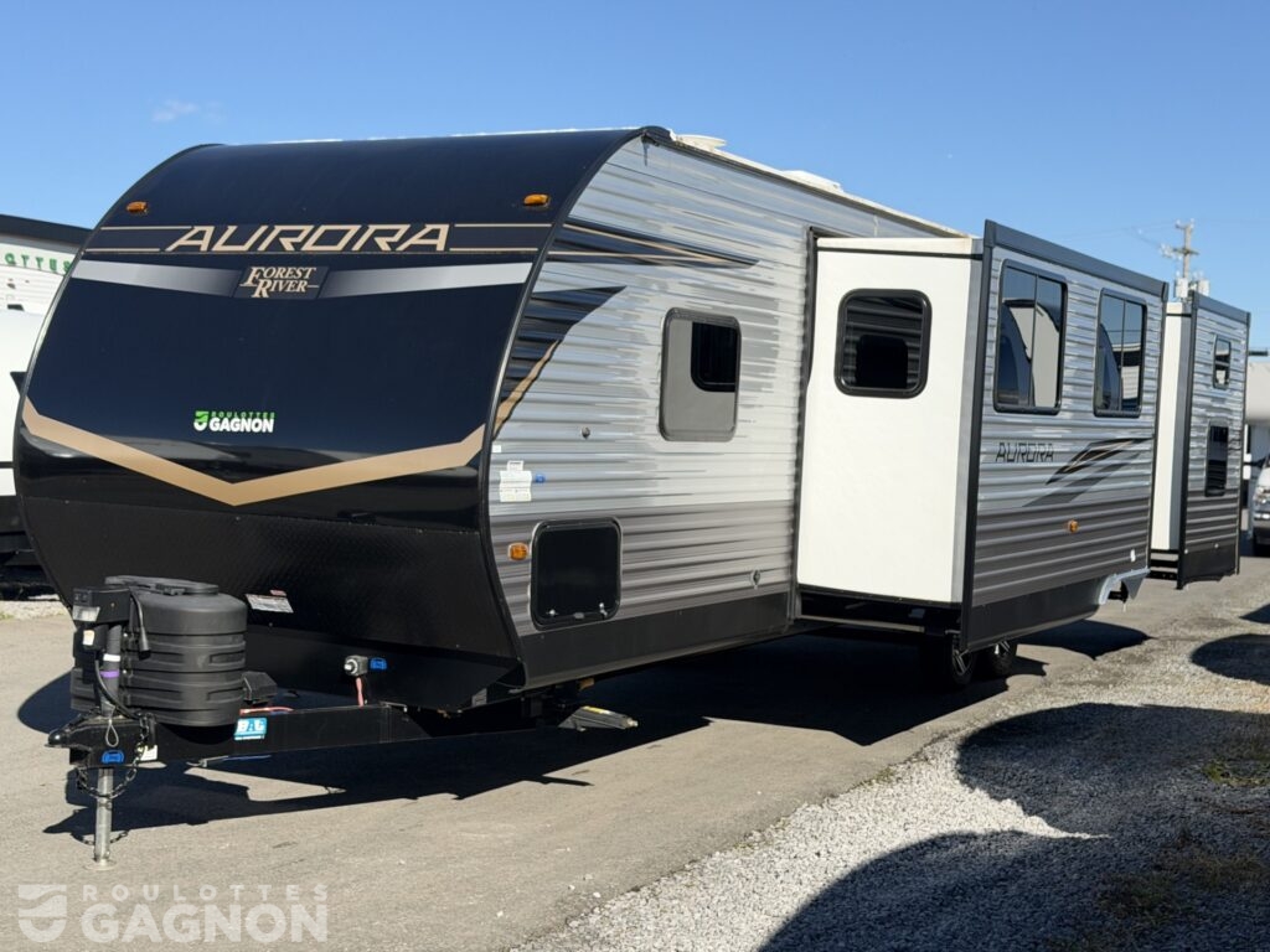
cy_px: 476
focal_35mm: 48
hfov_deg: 39.7
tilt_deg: -1.4
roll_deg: -0.1
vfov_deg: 30.3
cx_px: 635
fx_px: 1761
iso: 64
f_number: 1.78
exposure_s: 1/4878
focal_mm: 6.76
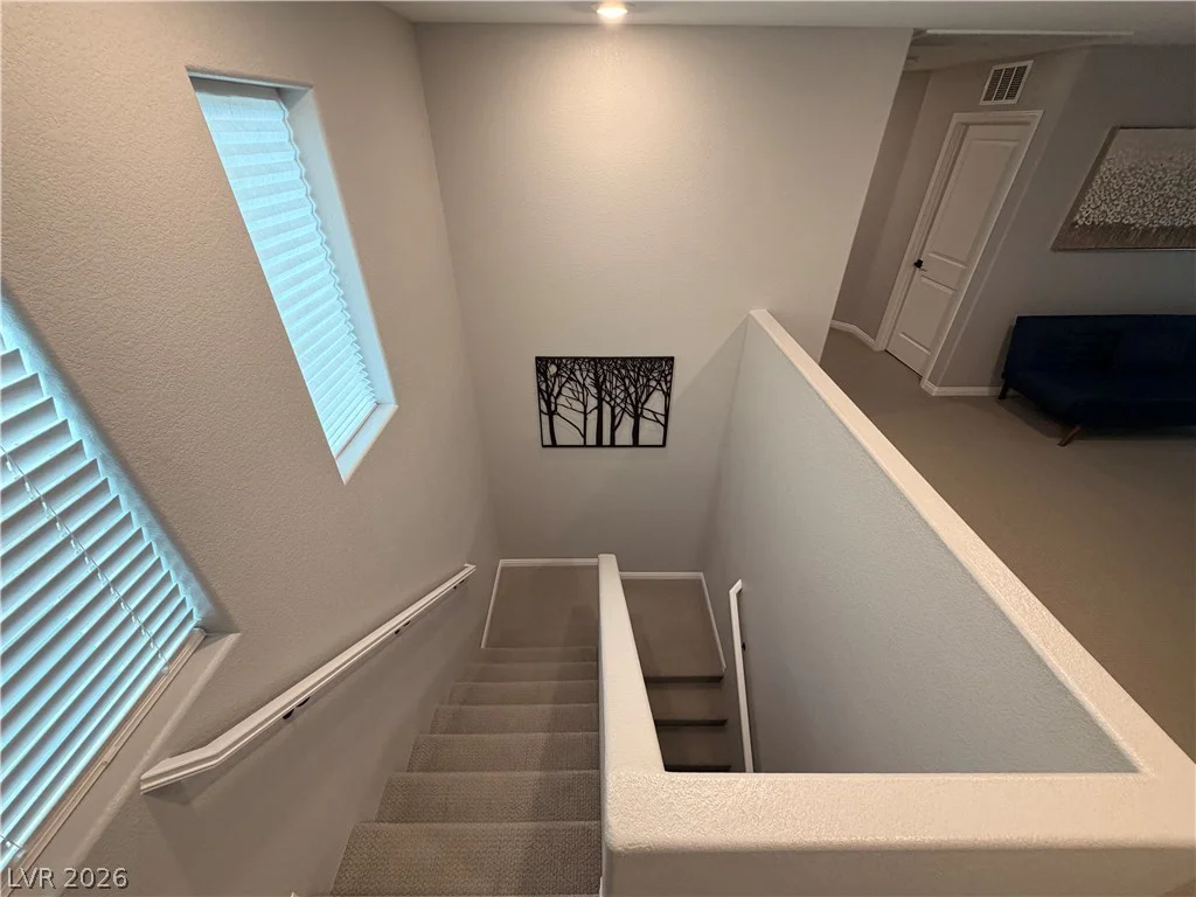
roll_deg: -0.1
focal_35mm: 14
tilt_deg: -33.9
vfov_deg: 85.7
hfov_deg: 102.1
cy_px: 448
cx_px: 598
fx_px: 484
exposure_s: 1/60
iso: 200
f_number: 2.2
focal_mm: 2.22
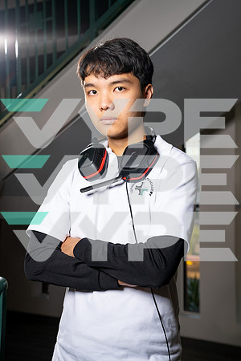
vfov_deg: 36.2
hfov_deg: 24.6
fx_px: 552
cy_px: 180
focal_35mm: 55
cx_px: 120
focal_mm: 55
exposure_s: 1/250
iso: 320
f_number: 5.6
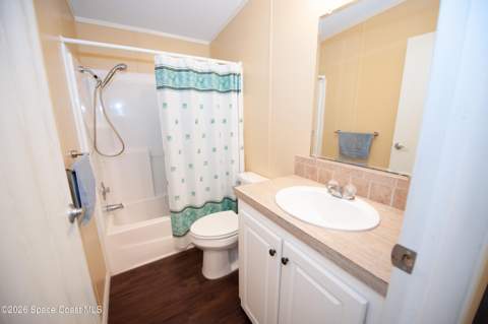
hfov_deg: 104.3
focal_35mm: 14
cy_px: 162
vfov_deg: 81.1
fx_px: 190
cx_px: 244
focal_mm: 14
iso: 1250
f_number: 3.2
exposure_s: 1/100
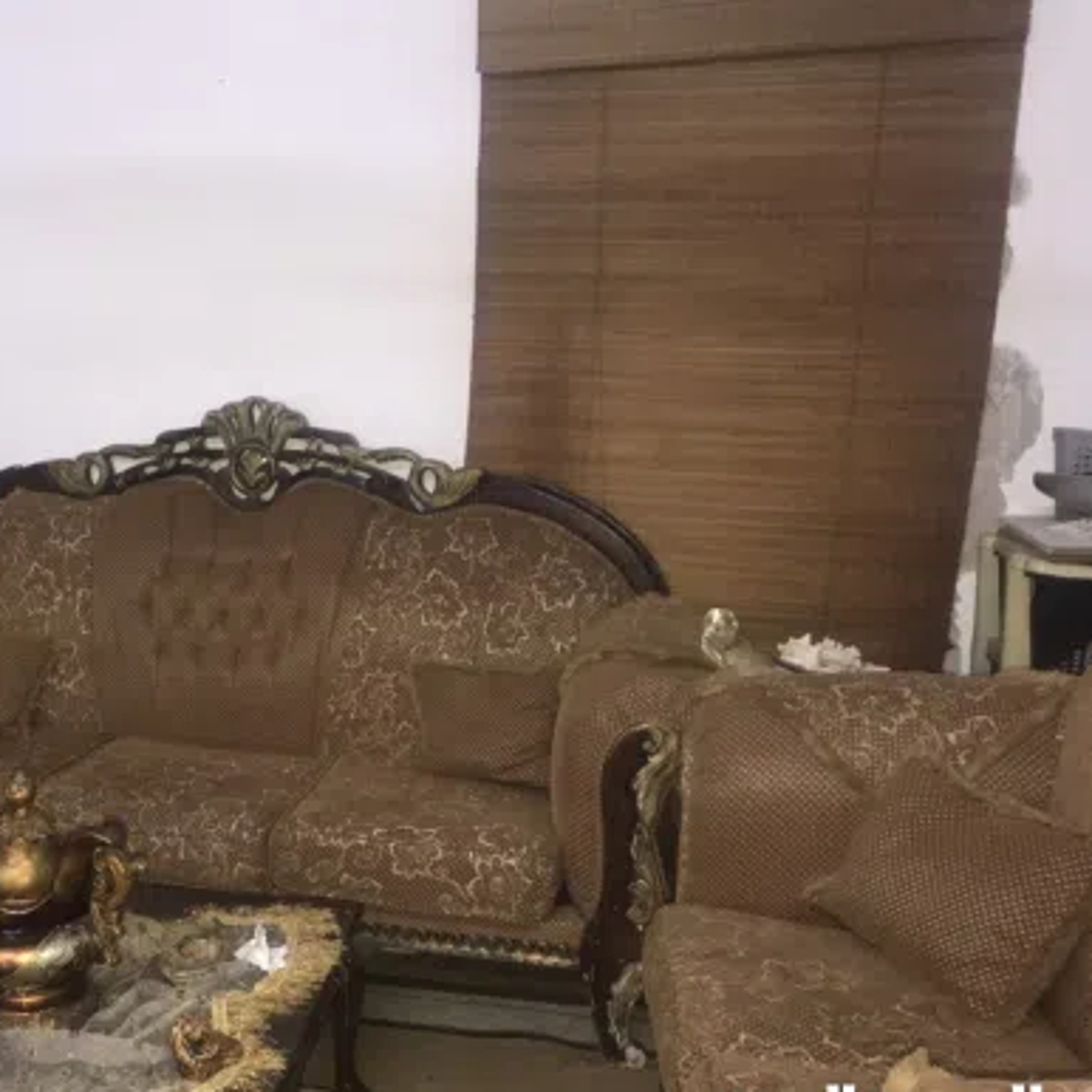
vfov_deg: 40.7
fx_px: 1463
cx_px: 207
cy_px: 676
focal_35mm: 41
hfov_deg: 39.2
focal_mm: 3.99
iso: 100
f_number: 1.8
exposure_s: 1/17
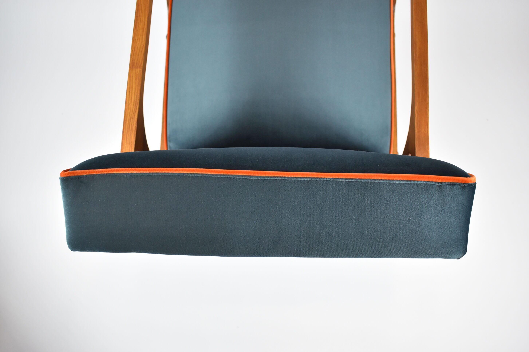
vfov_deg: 38.9
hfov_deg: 55.8
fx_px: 500
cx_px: 264
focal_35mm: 34
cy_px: 179
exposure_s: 1/125
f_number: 4
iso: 900
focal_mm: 22
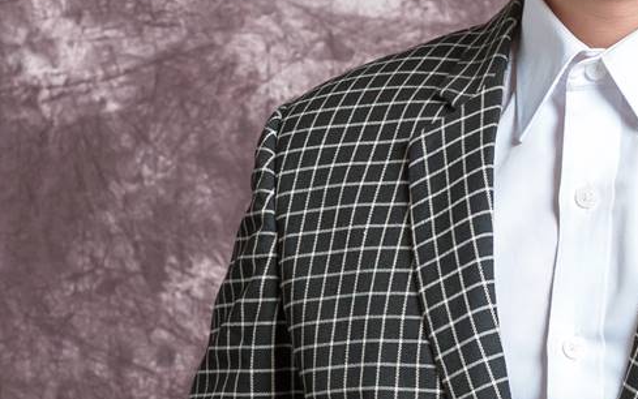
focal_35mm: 319
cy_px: 509
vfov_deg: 4.1
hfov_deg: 6.6
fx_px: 5549
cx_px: 605
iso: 100
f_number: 9
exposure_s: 1/160
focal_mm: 85
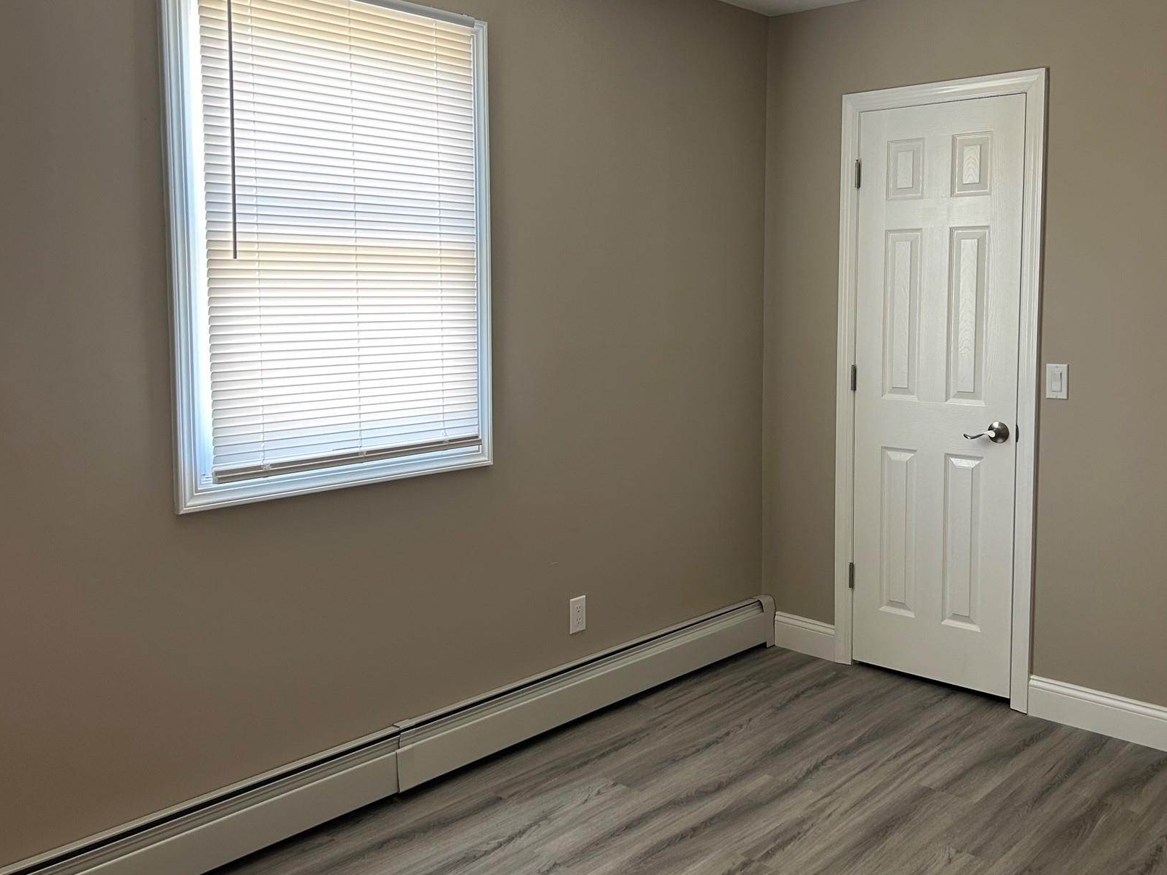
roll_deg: +0.1
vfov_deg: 42.8
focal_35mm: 33
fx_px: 1112
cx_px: 663
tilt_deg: -5.3
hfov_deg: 55.2
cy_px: 377
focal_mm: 5.7
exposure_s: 1/60
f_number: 1.5
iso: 80
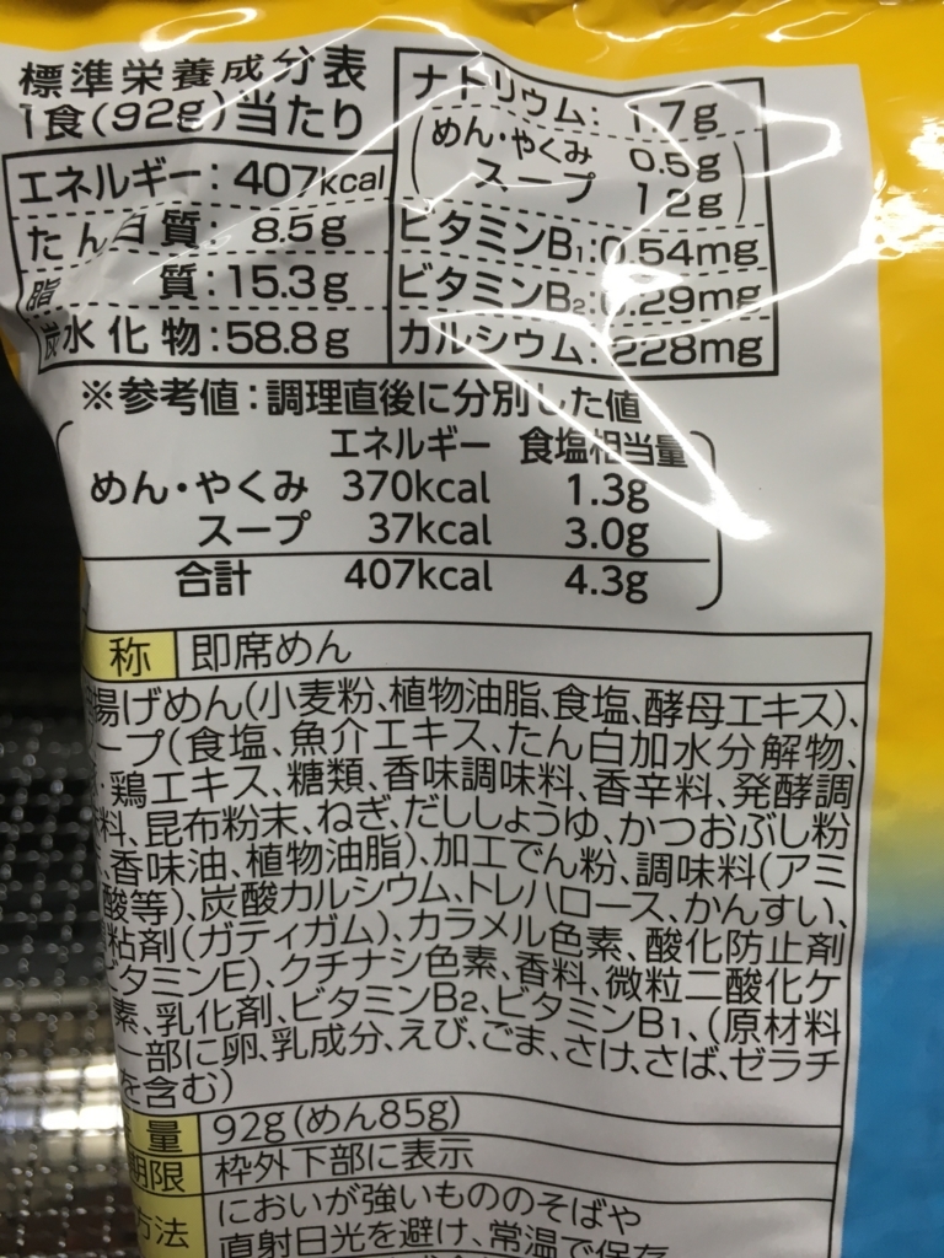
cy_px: 629
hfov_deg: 48.2
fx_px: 1054
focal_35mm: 29
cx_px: 472
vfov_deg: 61.7
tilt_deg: -45.8
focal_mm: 4.15
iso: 50
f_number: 2.2
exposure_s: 1/30
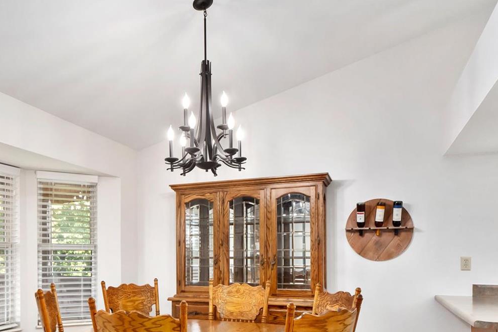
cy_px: 258
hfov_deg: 63.0
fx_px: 401
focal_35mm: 29
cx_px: 197
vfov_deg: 43.2
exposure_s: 1/8
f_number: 8
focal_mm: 9
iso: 400
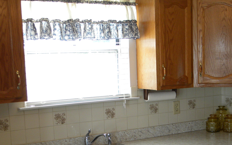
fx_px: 392
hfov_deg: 32.8
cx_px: 150
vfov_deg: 20.6
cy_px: 123
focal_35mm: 62
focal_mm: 7.3
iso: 126
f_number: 3.8
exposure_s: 1/59.8
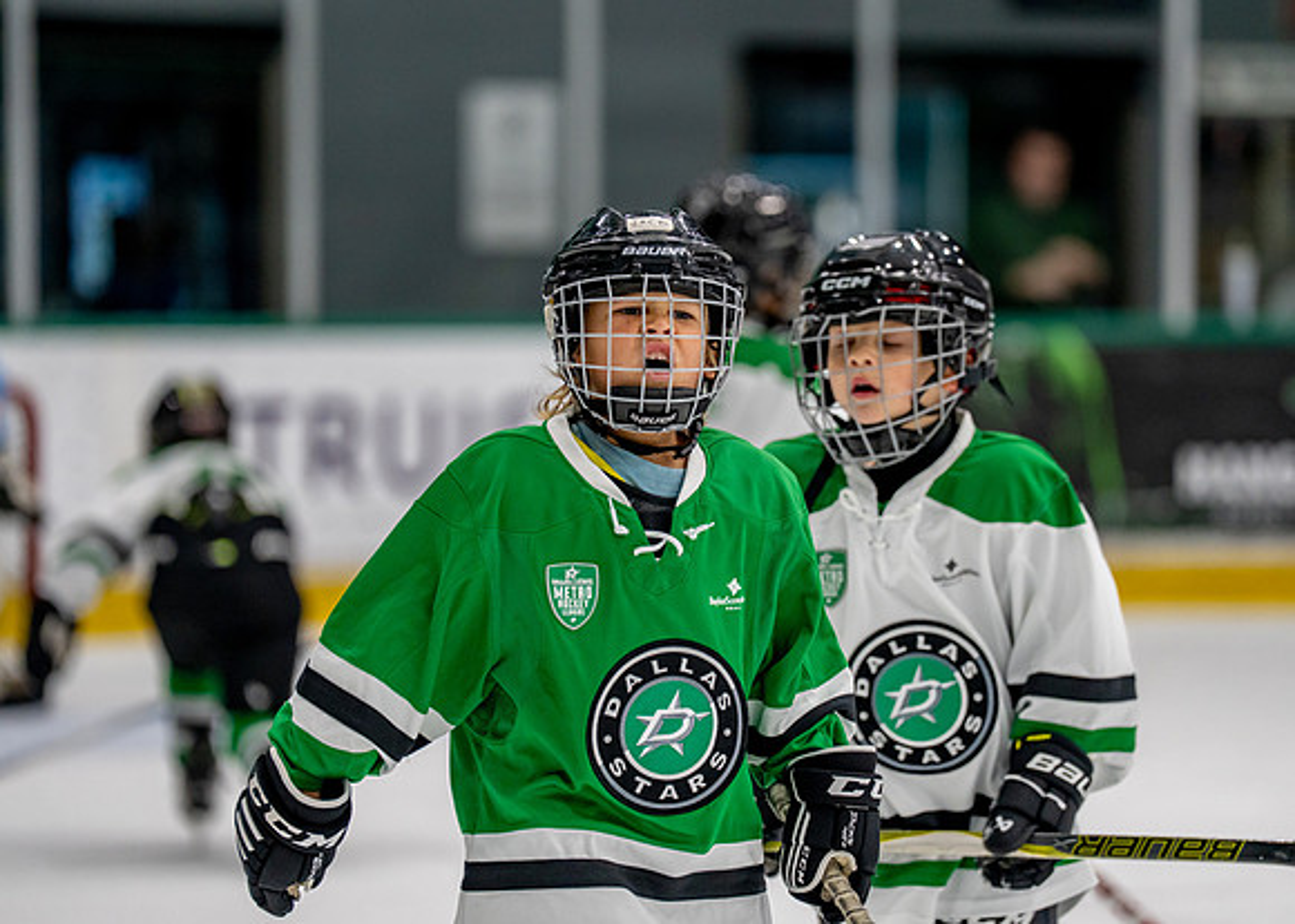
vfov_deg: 6.6
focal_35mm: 219
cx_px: 674
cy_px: 444
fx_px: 8059
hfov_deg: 9.2
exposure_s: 1/1250
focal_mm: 167
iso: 1000
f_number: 2.8
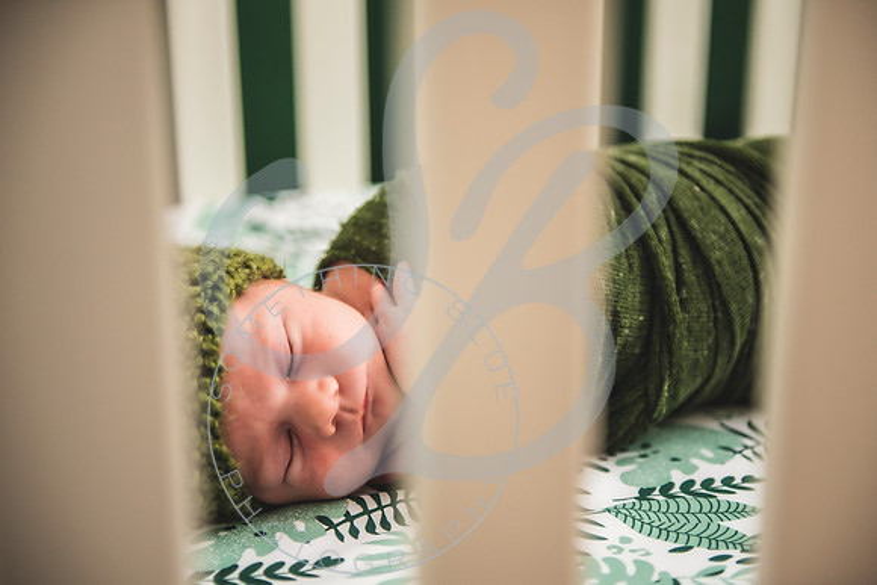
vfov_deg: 21.6
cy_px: 292
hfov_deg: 32.0
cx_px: 450
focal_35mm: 63
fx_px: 1532
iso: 640
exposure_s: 1/160
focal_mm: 60
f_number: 2.8
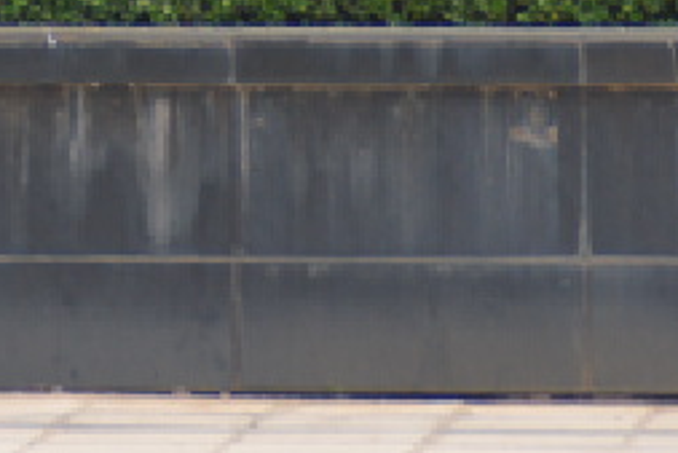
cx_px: -80
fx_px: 13115
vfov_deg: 2.0
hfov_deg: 3.0
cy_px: -555
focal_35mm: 696
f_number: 5.6
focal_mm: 98
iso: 200
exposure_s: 1/500
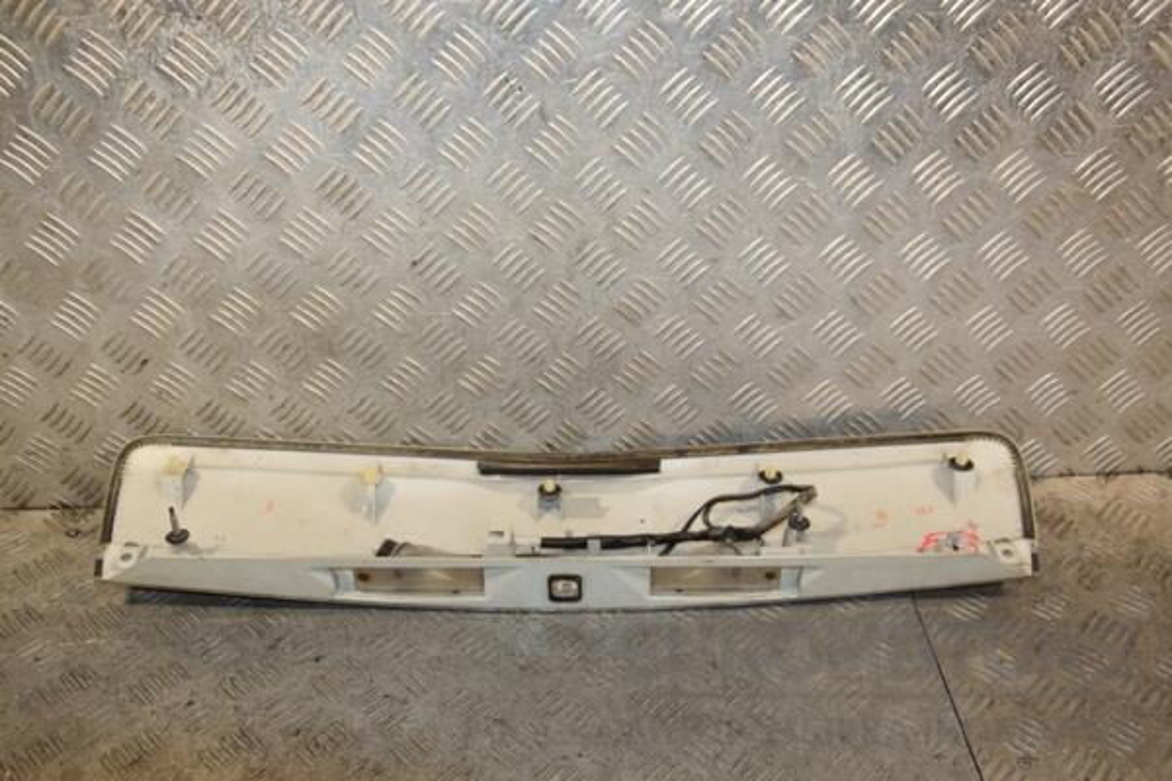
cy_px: 390
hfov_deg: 53.1
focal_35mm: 36
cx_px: 586
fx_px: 1172
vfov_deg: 36.9
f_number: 5.6
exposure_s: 1/200
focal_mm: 24
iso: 800
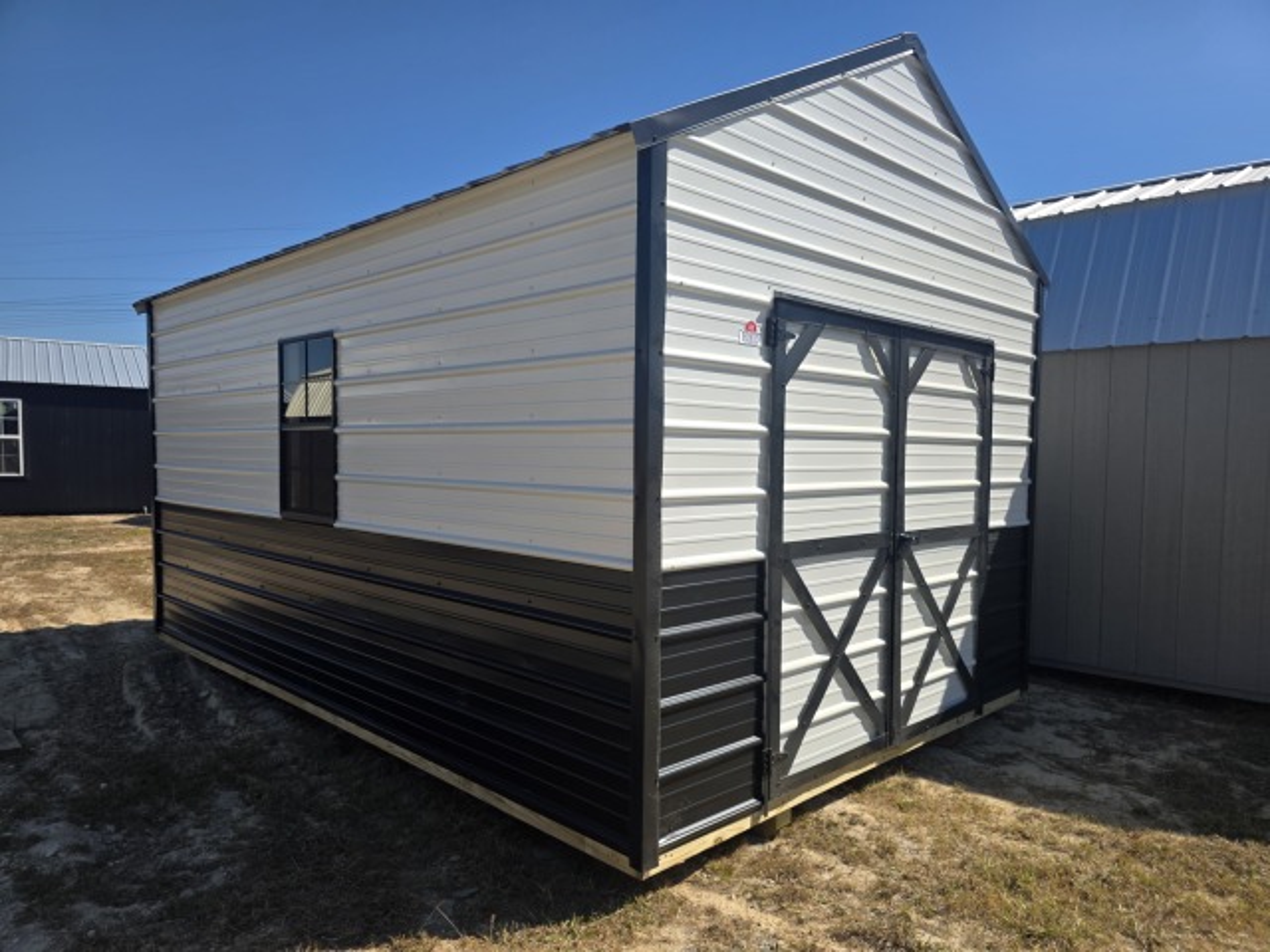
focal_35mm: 23
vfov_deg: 58.9
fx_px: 844
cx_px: 635
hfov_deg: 73.9
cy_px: 476
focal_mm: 6.3
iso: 80
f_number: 1.7
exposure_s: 1/5958
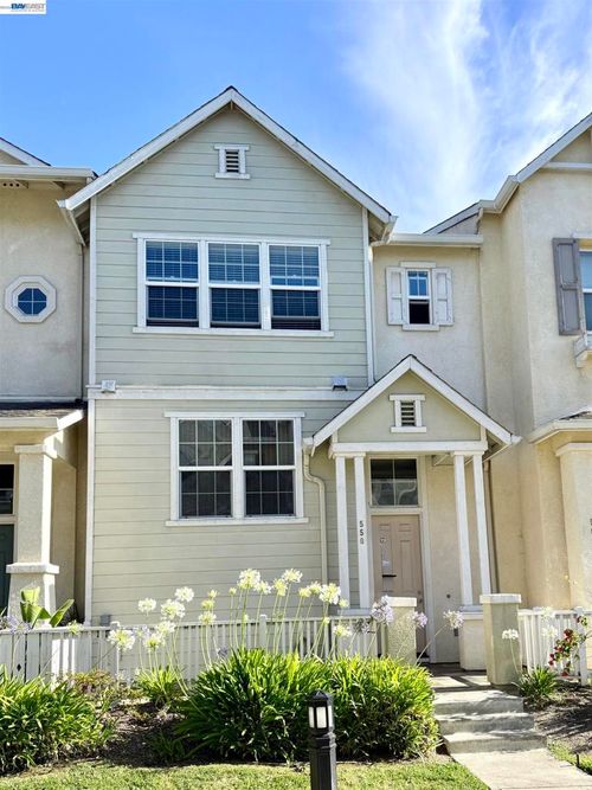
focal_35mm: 24
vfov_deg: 71.6
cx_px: 296
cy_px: 395
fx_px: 547
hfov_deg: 56.8
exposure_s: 1/2525
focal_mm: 6.76
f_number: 1.78
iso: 100
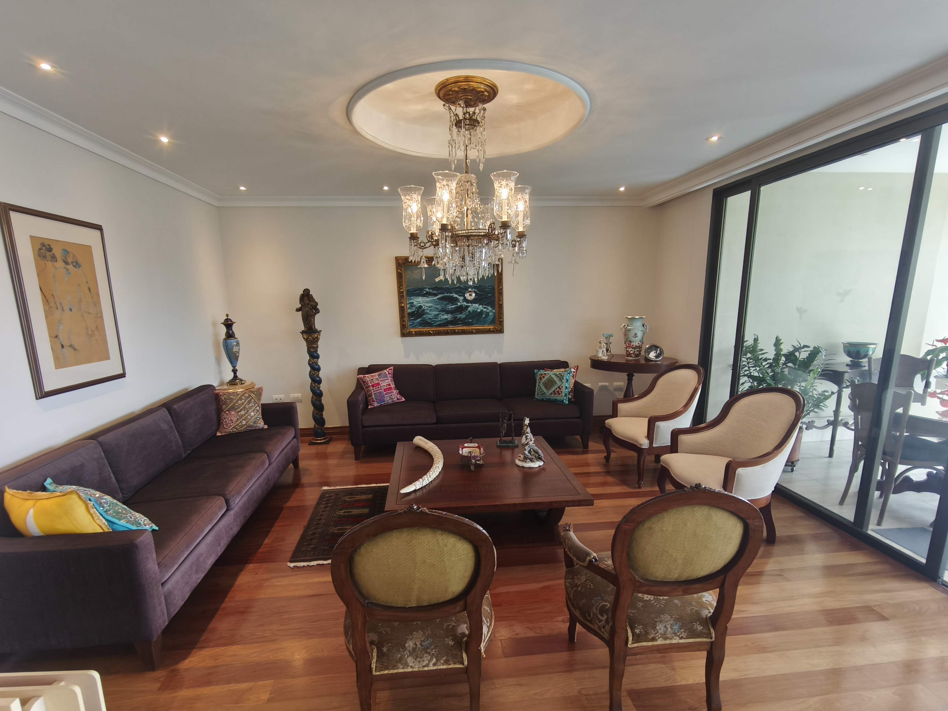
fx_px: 466
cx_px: 464
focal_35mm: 17
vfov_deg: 74.5
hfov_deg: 91.0
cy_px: 392
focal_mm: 1.91
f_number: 2.2
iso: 250
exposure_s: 1/30
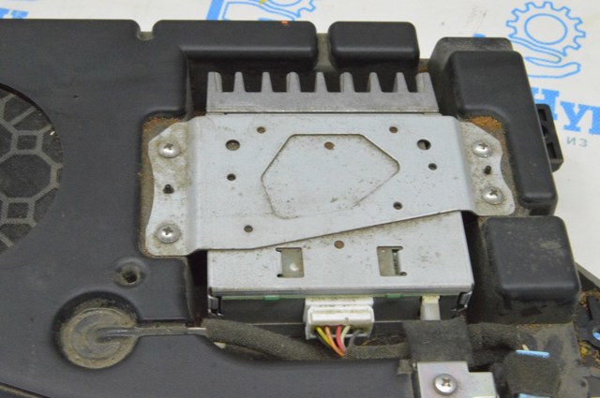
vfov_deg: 22.6
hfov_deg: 33.4
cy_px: 199
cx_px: 300
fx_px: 999
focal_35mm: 60
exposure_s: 1/15
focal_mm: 40
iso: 6400
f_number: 20
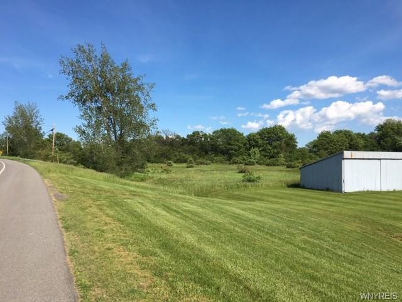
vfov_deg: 48.2
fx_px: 337
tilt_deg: +4.1
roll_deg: +0.0
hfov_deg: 61.7
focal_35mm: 29
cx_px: 201
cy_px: 151
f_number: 2.2
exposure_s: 1/1876
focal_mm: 4.15
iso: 25
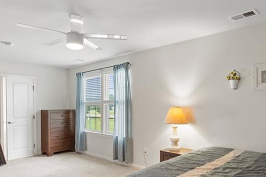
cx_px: 129
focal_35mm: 27
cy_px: 112
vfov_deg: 47.4
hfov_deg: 67.4
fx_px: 199
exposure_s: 1/1.67
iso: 250
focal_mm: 14
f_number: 10
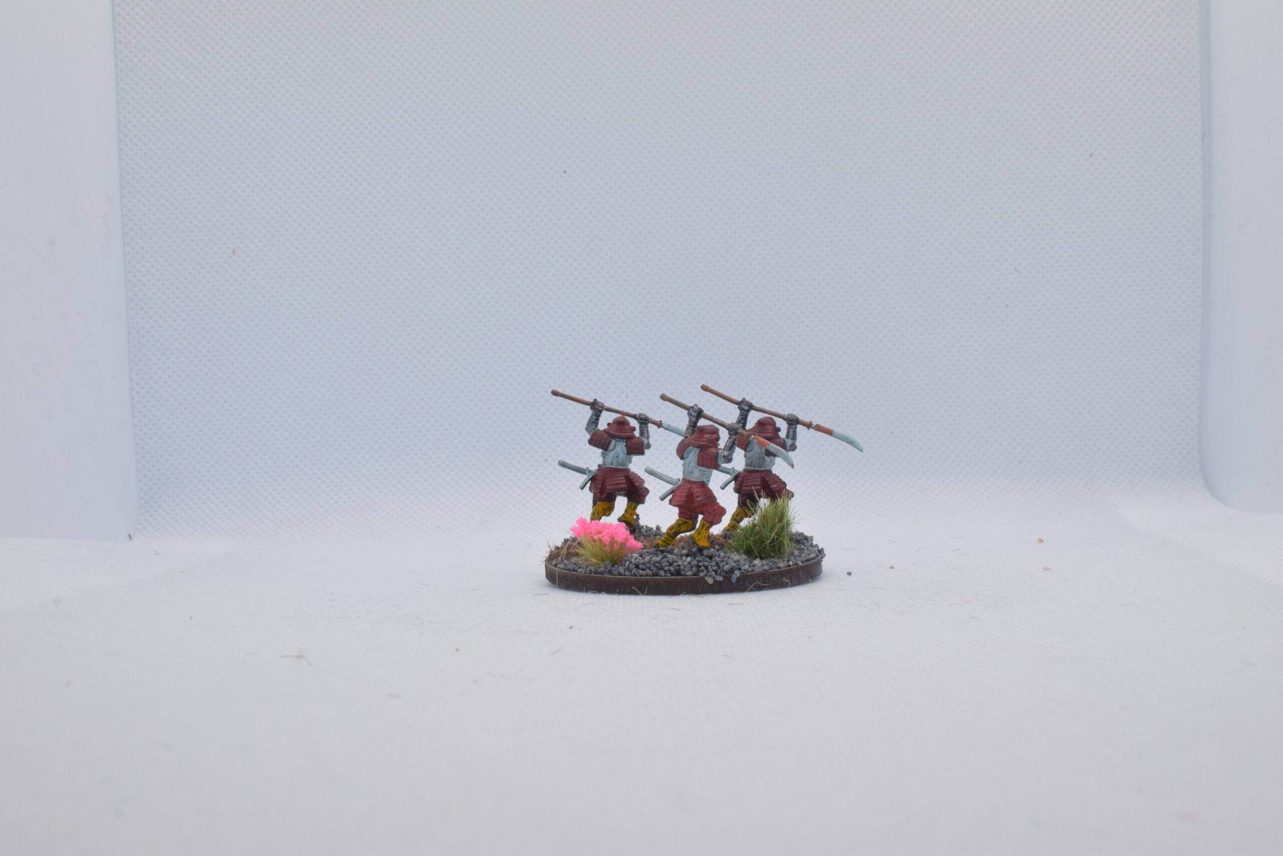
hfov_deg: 46.4
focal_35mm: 42
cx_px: 642
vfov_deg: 31.9
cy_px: 428
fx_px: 1497
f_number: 20
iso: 800
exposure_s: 1/60
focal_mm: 28
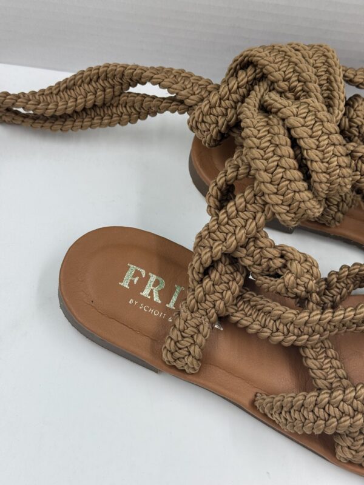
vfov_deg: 39.7
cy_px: 242
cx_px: 182
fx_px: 673
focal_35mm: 48
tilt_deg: -63.1
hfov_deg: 30.3
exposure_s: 1/434
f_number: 1.78
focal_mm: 6.76
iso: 64
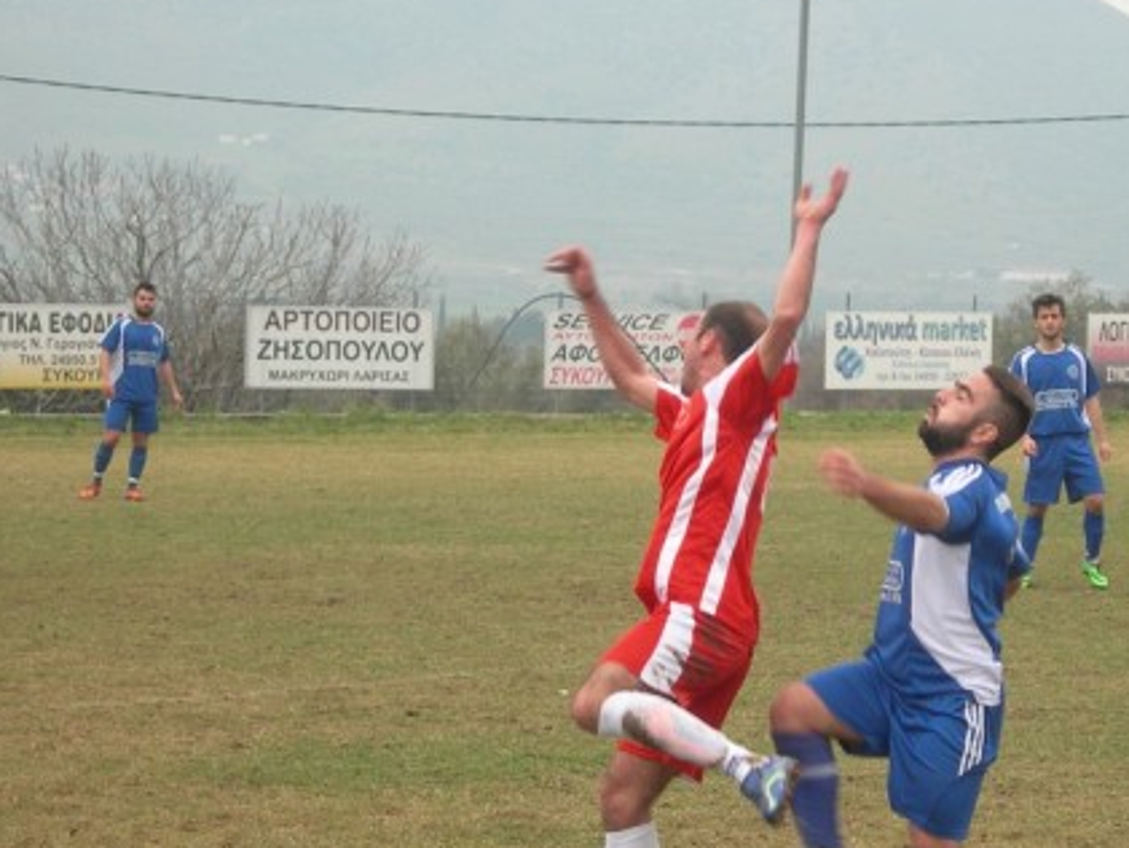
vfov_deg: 8.4
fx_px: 5774
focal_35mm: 177
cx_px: 826
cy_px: 495
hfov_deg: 11.1
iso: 50
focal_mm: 23.4
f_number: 4.9
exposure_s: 1/164
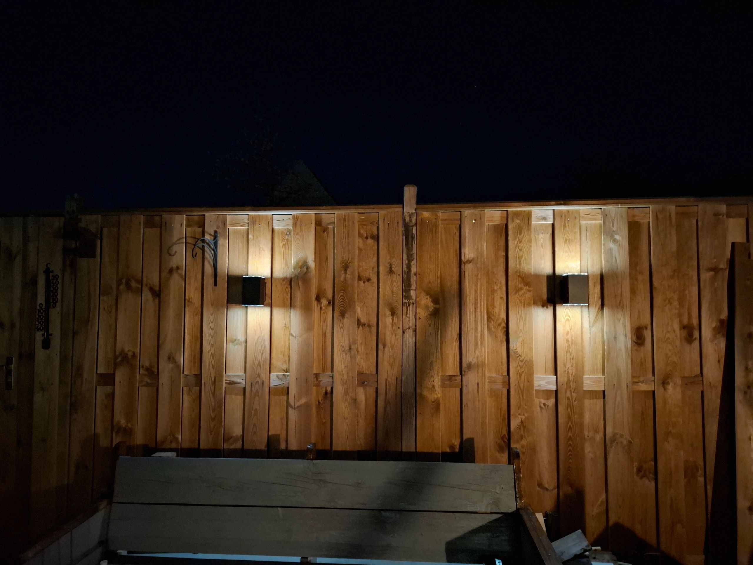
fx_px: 500
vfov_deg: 58.9
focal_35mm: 23
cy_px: 282
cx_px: 376
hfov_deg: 73.9
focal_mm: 5.54
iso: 1600
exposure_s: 1/9
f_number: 1.8
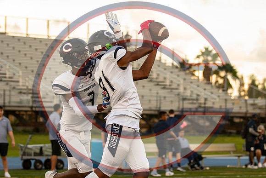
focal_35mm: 152
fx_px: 1122
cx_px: 157
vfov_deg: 9.0
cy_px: 73
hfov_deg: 13.5
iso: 800
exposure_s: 1/2500
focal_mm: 86
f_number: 2.8
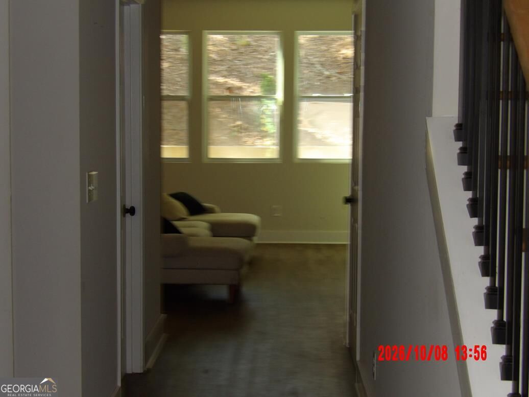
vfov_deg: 23.7
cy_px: 198
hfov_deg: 31.2
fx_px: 947
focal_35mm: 62
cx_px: 264
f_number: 4
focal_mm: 11.1
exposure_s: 1/32
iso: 200
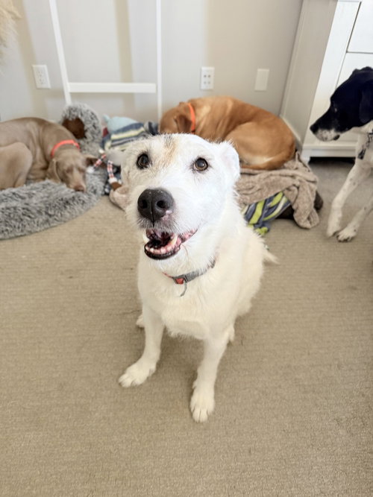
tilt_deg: -39.9
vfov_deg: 71.6
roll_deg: -1.1
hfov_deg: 56.8
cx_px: 186
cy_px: 248
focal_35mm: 24
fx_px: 345
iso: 200
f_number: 1.78
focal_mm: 6.76
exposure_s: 1/66
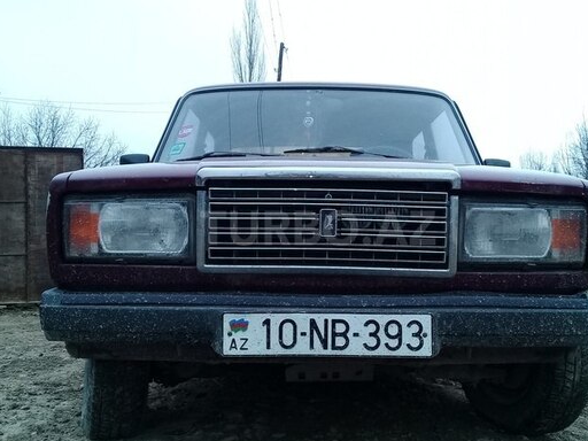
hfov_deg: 46.8
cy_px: 228
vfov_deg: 36.0
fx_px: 679
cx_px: 318
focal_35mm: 40
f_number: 2.2
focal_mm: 3.3
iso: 64
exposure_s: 1/612
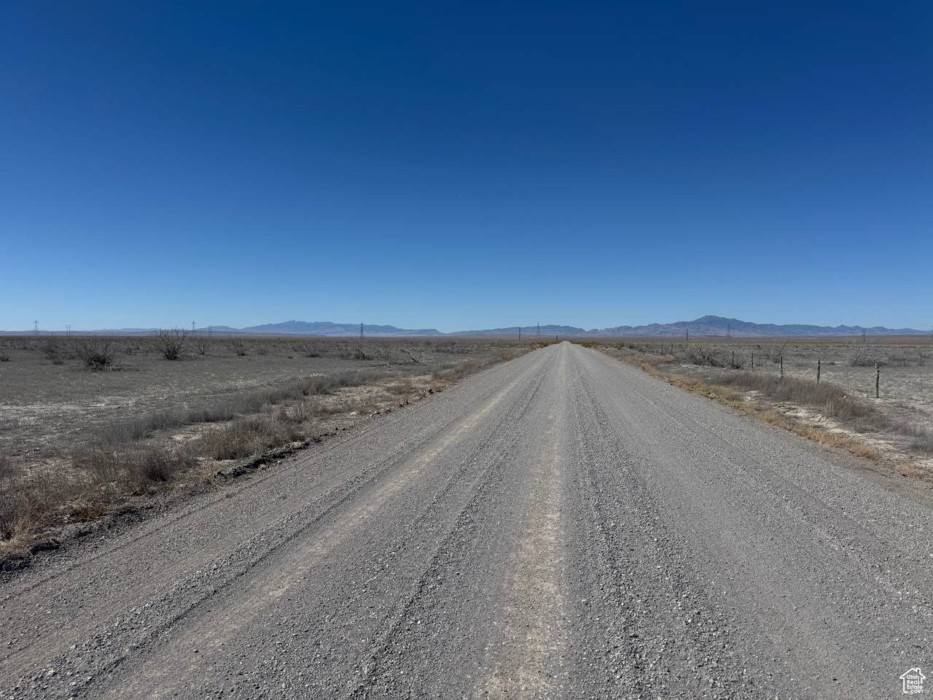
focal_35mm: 24
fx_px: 647
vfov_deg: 56.8
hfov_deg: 71.6
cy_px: 350
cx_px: 466
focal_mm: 6.76
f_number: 1.78
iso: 80
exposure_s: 1/9009
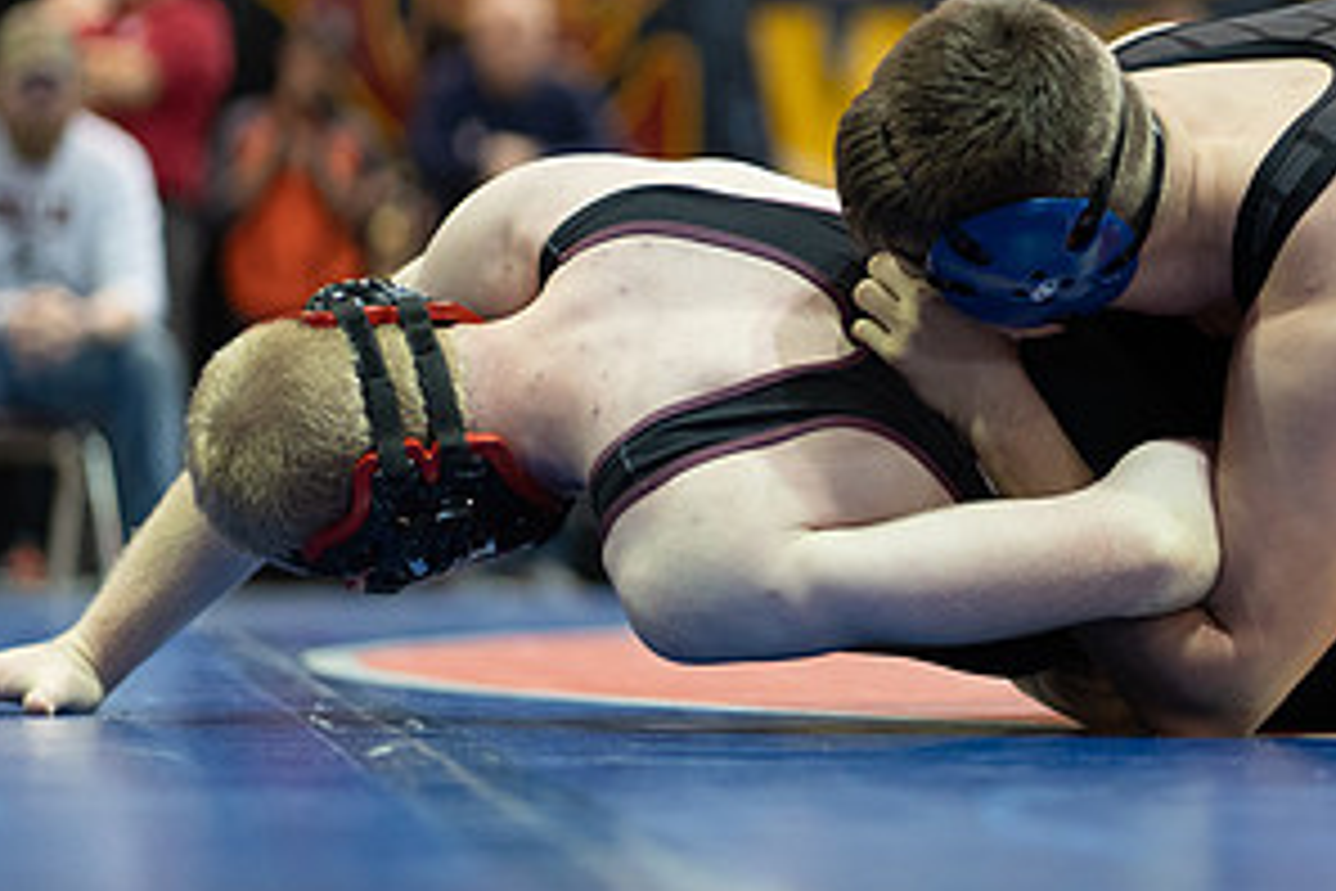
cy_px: 268
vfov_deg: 8.3
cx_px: 1098
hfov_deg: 12.3
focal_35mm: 166
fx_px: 6160
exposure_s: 1/500
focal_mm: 85
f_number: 1.8
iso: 2000
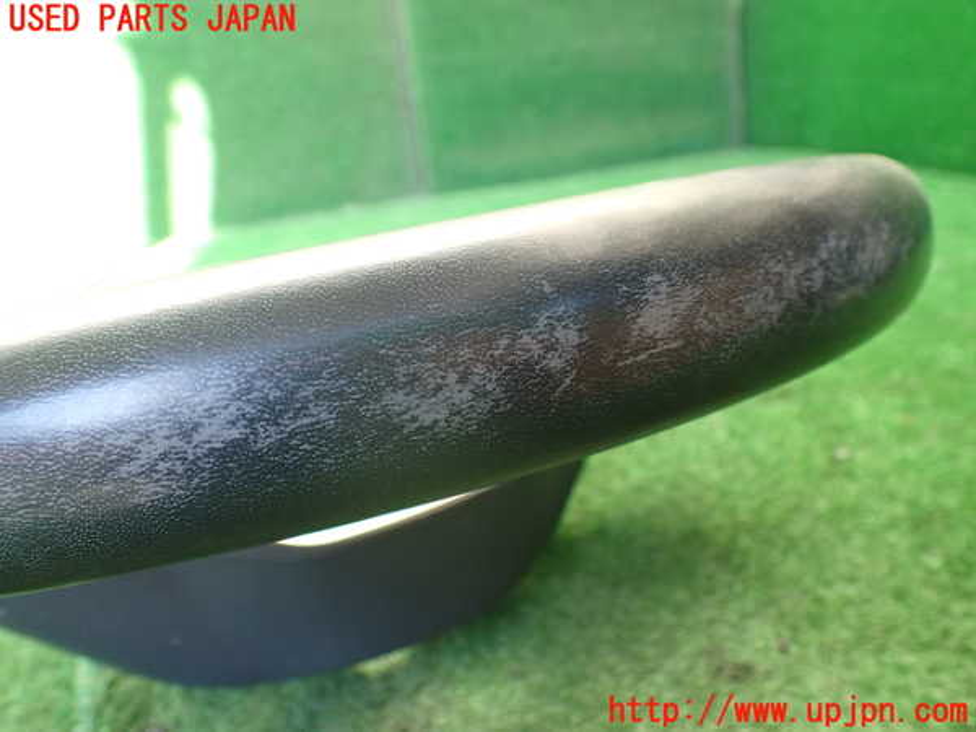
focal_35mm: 30
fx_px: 846
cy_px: 366
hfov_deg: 60.0
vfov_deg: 46.8
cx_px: 488
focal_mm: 5.4
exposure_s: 1/125
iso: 320
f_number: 2.3
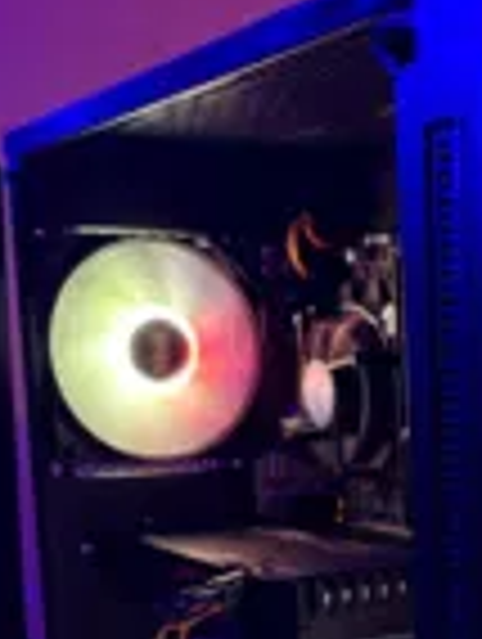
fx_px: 1351
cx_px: 505
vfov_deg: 25.5
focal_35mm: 73
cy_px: 621
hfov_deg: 19.5
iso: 500
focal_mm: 5.96
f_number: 1.6
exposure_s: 1/39
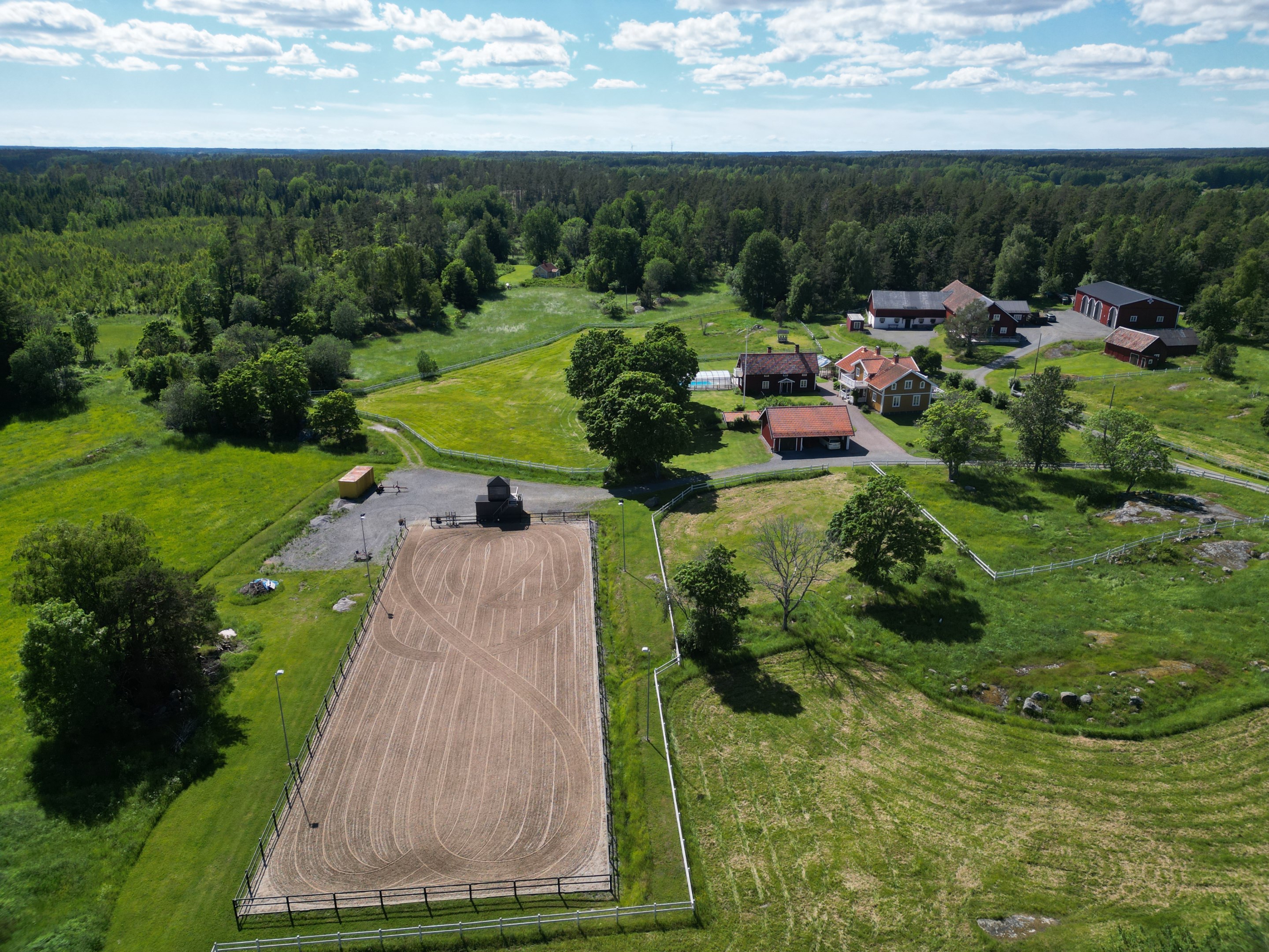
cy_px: 476
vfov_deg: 56.8
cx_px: 634
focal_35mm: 24
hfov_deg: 71.6
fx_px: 880
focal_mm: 6.72
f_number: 1.7
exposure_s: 1/4000
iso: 150
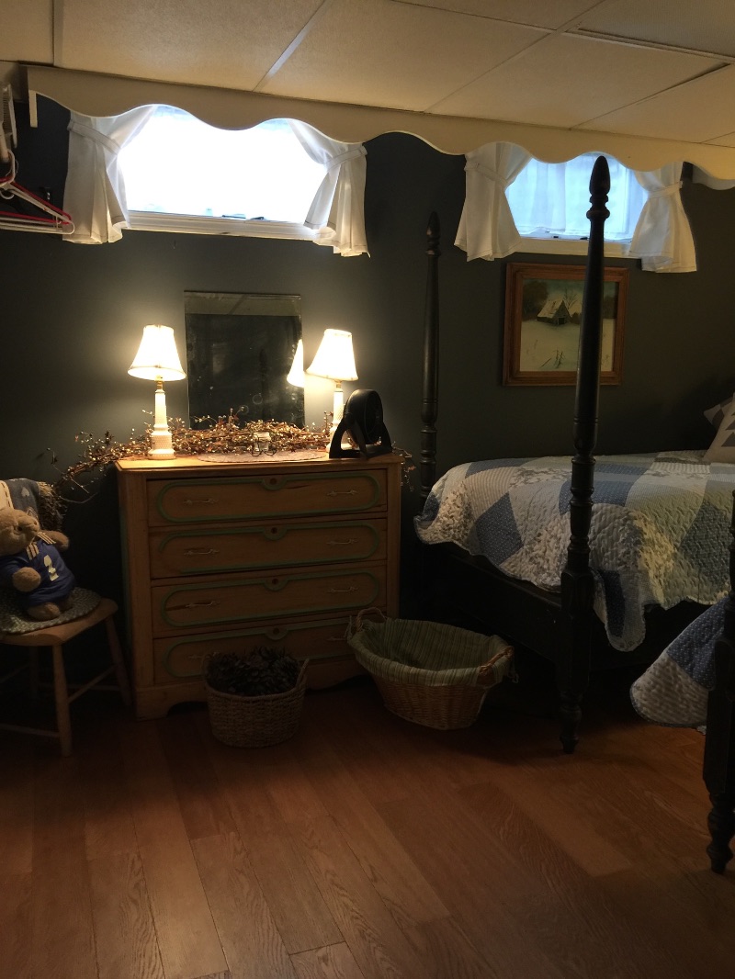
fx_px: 821
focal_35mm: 29
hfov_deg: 48.2
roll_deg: -0.4
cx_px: 368
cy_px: 490
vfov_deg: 61.6
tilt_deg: -8.9
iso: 64
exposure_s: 1/4
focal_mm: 4.15
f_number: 2.2
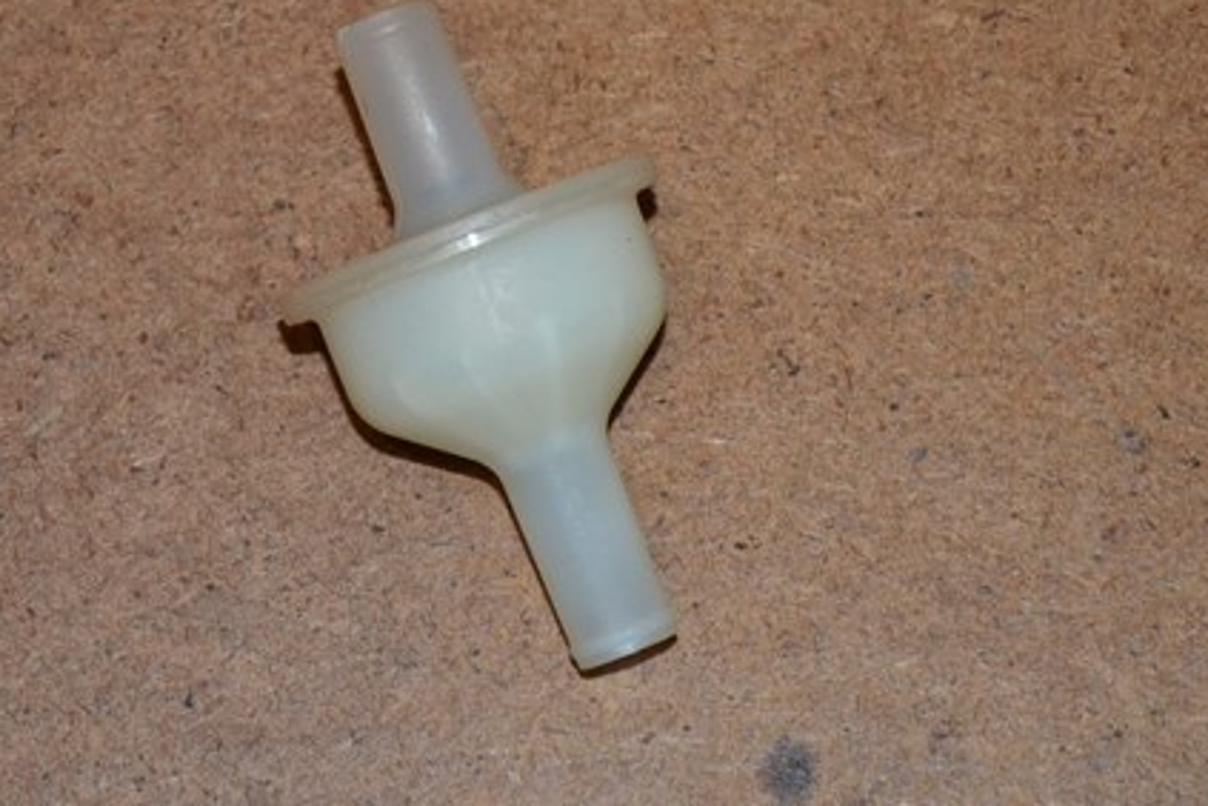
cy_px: 379
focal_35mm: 156
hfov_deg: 13.2
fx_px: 5232
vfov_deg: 8.8
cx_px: 426
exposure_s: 1/60
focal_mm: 55
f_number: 5.6
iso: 1400
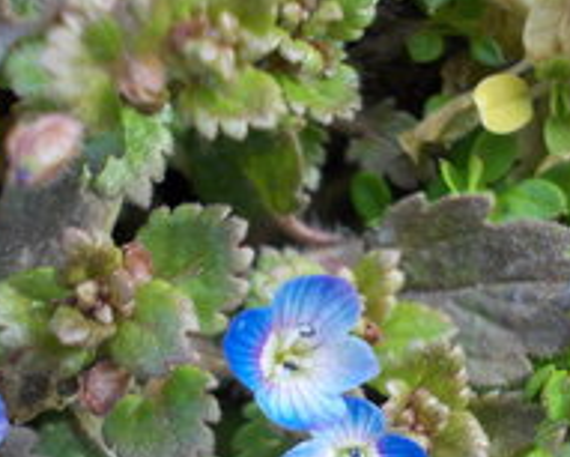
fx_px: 2144
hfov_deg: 15.1
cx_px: 292
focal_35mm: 127
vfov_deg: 12.1
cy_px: 357
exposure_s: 1/100
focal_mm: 10
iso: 80
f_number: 4.3
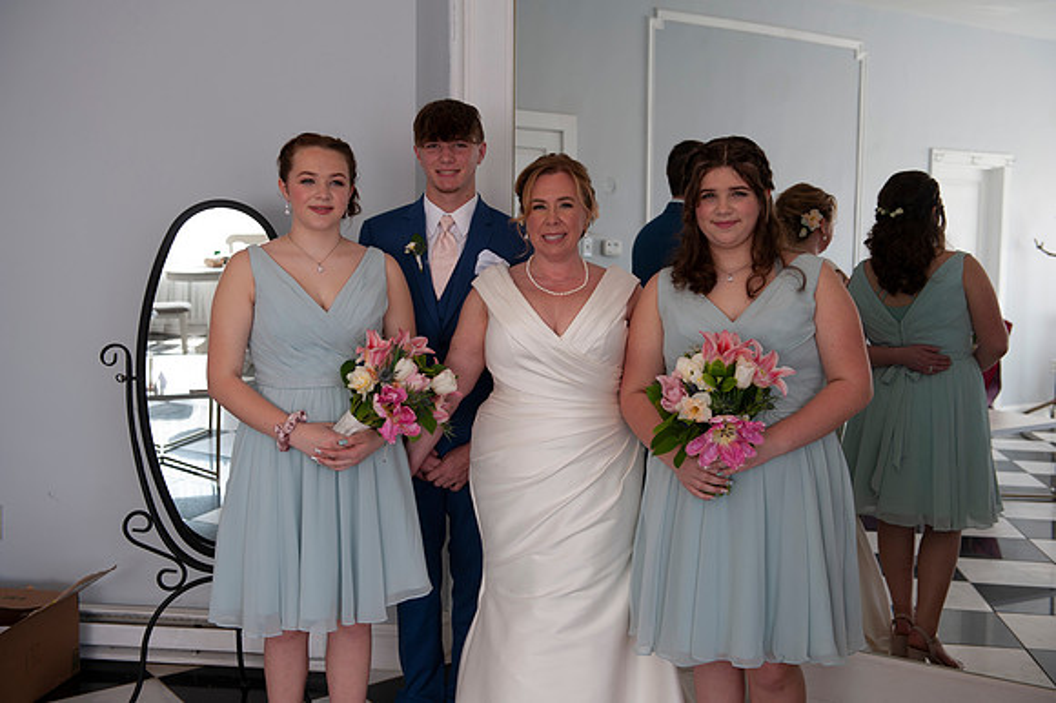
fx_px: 1290
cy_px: 352
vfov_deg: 30.5
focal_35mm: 44
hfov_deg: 44.5
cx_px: 528
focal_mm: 44
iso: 125
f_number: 4.5
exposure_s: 1/60
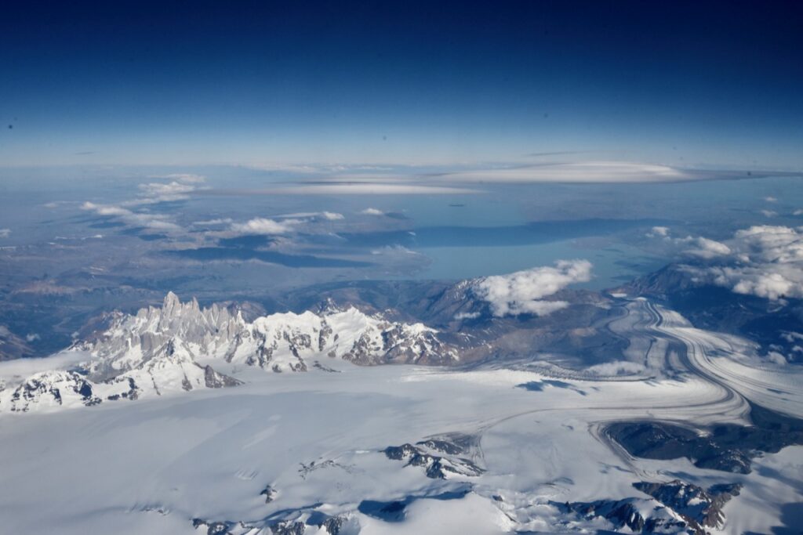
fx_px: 647
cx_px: 402
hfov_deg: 63.7
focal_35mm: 29
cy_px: 268
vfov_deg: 45.0
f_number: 18
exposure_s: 1/1250
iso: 400
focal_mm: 29
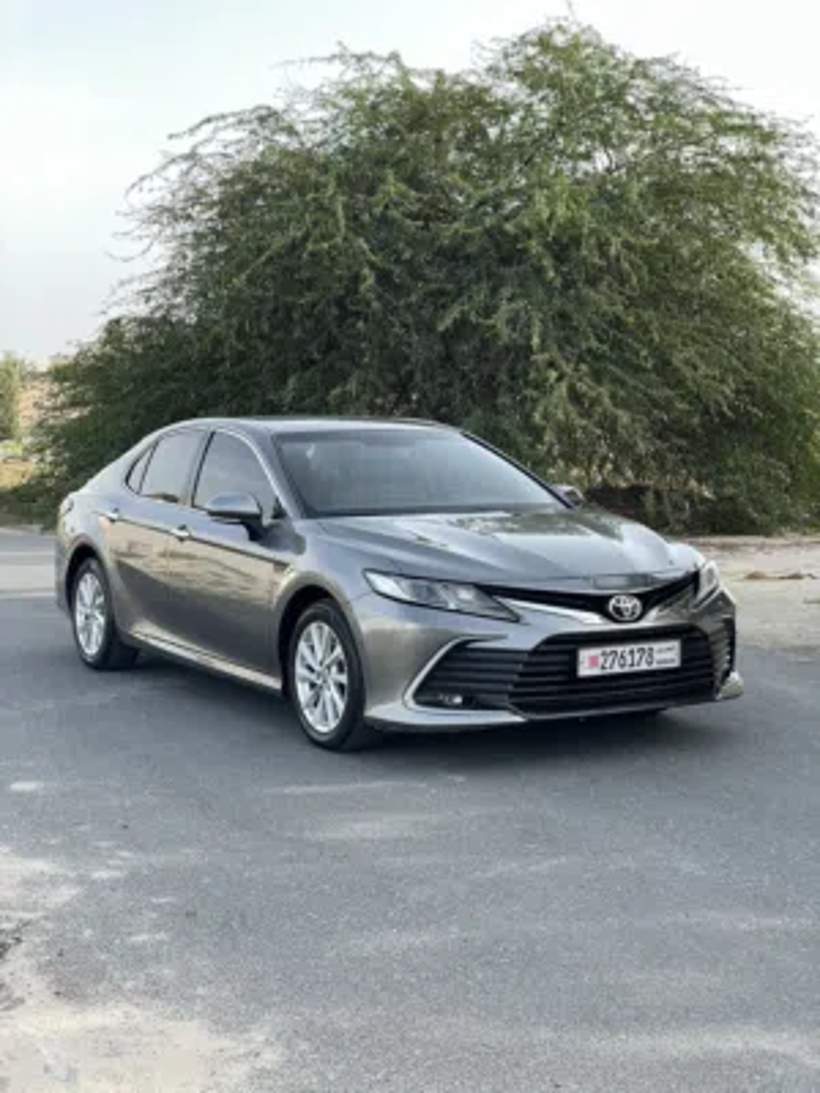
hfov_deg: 28.0
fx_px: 1642
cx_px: 410
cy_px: 546
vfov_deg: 36.8
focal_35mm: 52
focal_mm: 6
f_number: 2
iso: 25
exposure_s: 1/516
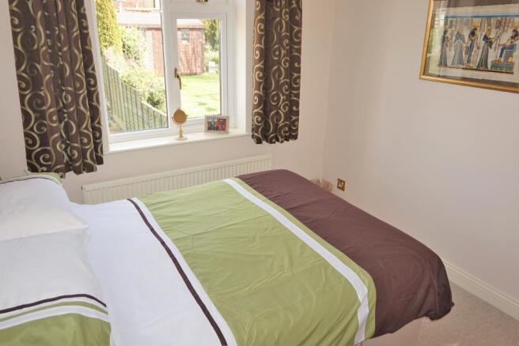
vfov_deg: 47.9
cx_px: 260
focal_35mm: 27
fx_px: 389
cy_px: 173
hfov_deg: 67.4
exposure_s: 1/160
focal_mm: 18
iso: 320
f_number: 4
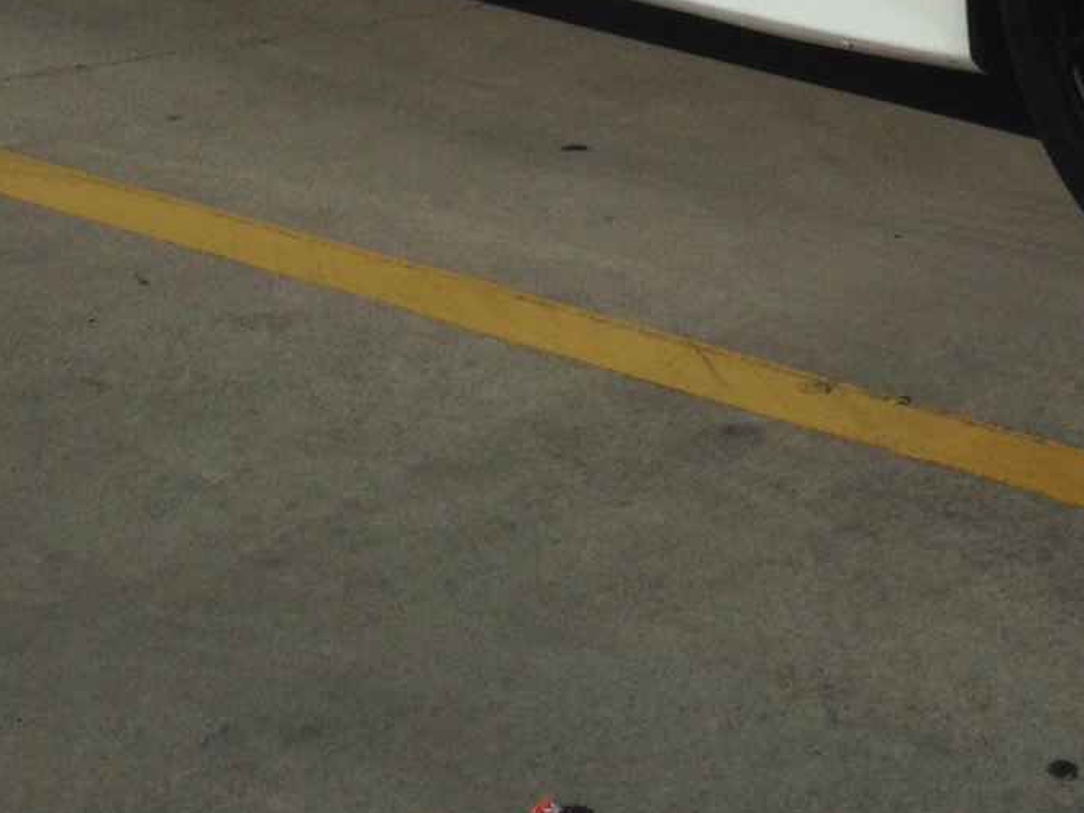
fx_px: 3131
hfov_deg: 19.0
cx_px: 1151
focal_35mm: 100
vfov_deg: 14.3
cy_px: -194
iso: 50
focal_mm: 4.12
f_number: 2.4
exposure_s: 1/6803
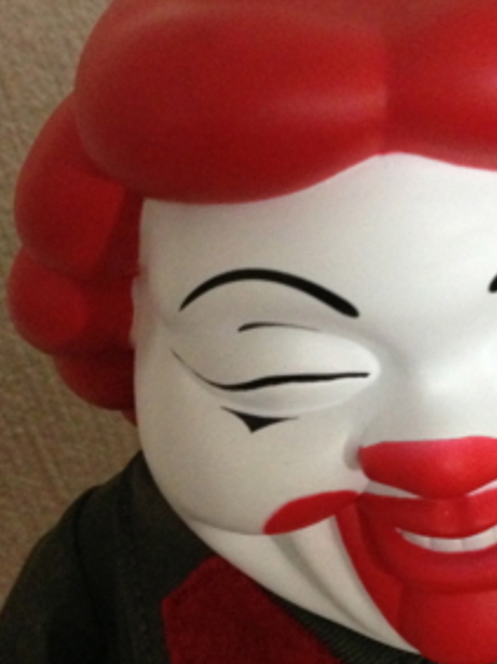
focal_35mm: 70
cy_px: 317
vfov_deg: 27.8
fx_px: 1341
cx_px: 464
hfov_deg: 20.5
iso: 500
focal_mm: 4.13
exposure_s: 1/15
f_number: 2.4
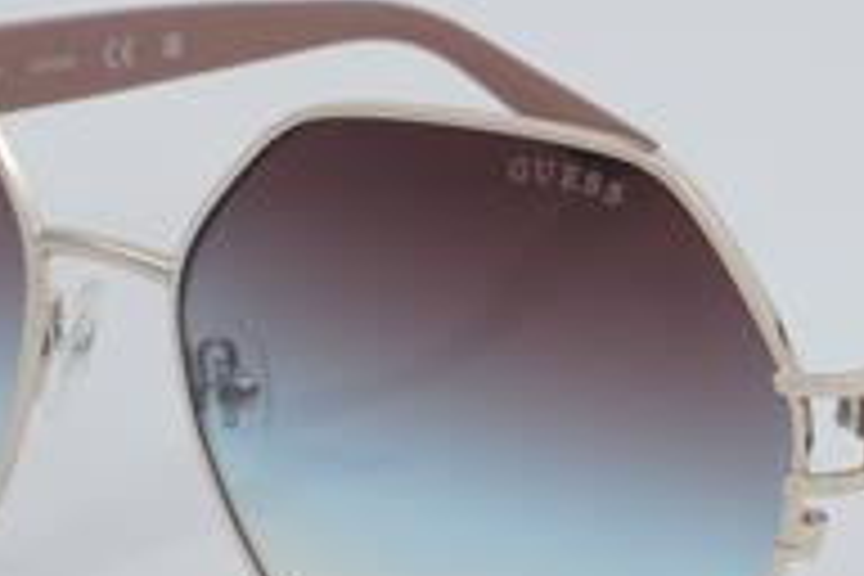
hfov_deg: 13.2
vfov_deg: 8.8
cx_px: 522
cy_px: 414
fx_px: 3744
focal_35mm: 156
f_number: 32
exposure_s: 1/4
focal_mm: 50
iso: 100
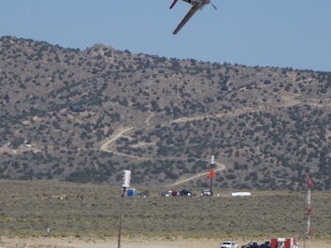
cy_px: 102
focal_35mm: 608
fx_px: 5810
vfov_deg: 2.4
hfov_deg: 3.3
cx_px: 158
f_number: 6.3
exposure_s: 1/640
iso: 80
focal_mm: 58.82
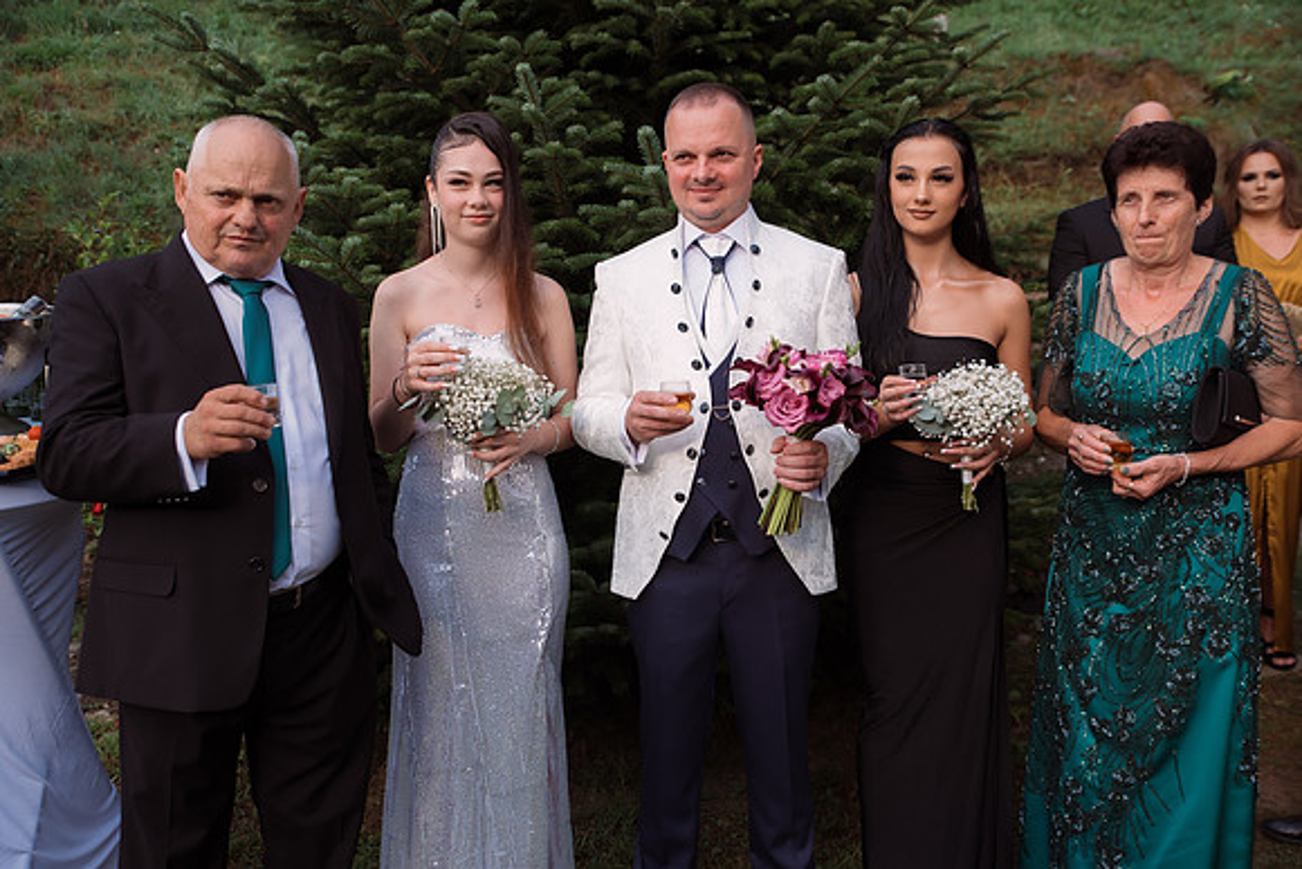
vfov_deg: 37.9
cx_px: 651
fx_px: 1266
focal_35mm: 35
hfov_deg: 54.4
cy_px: 434
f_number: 4
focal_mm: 35
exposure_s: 1/400
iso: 320
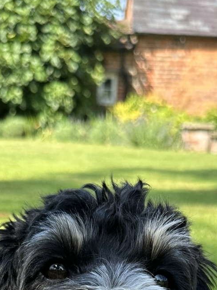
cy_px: 436
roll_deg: -2.7
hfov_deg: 19.4
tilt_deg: -25.8
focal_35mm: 76
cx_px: 92
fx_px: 635
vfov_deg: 21.5
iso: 80
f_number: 1.78
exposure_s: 1/611
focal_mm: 6.86
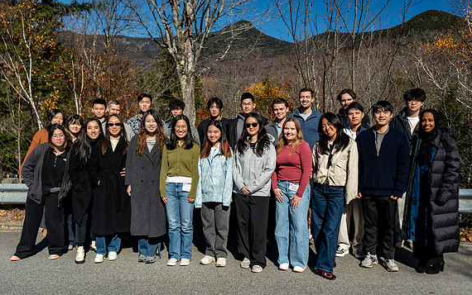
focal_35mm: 34
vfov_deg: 37.3
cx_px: 236
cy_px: 161
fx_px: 438
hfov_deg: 56.7
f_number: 4.5
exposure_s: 1/640
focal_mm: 28
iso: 100
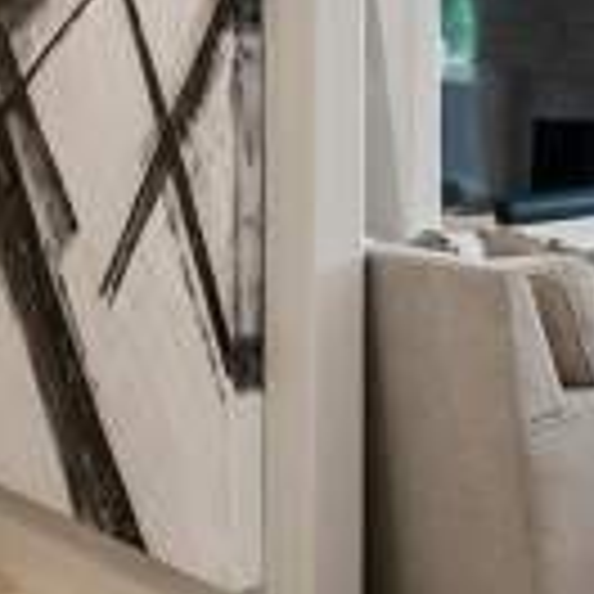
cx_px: 891
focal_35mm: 77
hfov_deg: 19.6
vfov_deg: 21.7
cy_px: -2
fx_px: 1495
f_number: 7.1
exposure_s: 1/15
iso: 100
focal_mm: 10
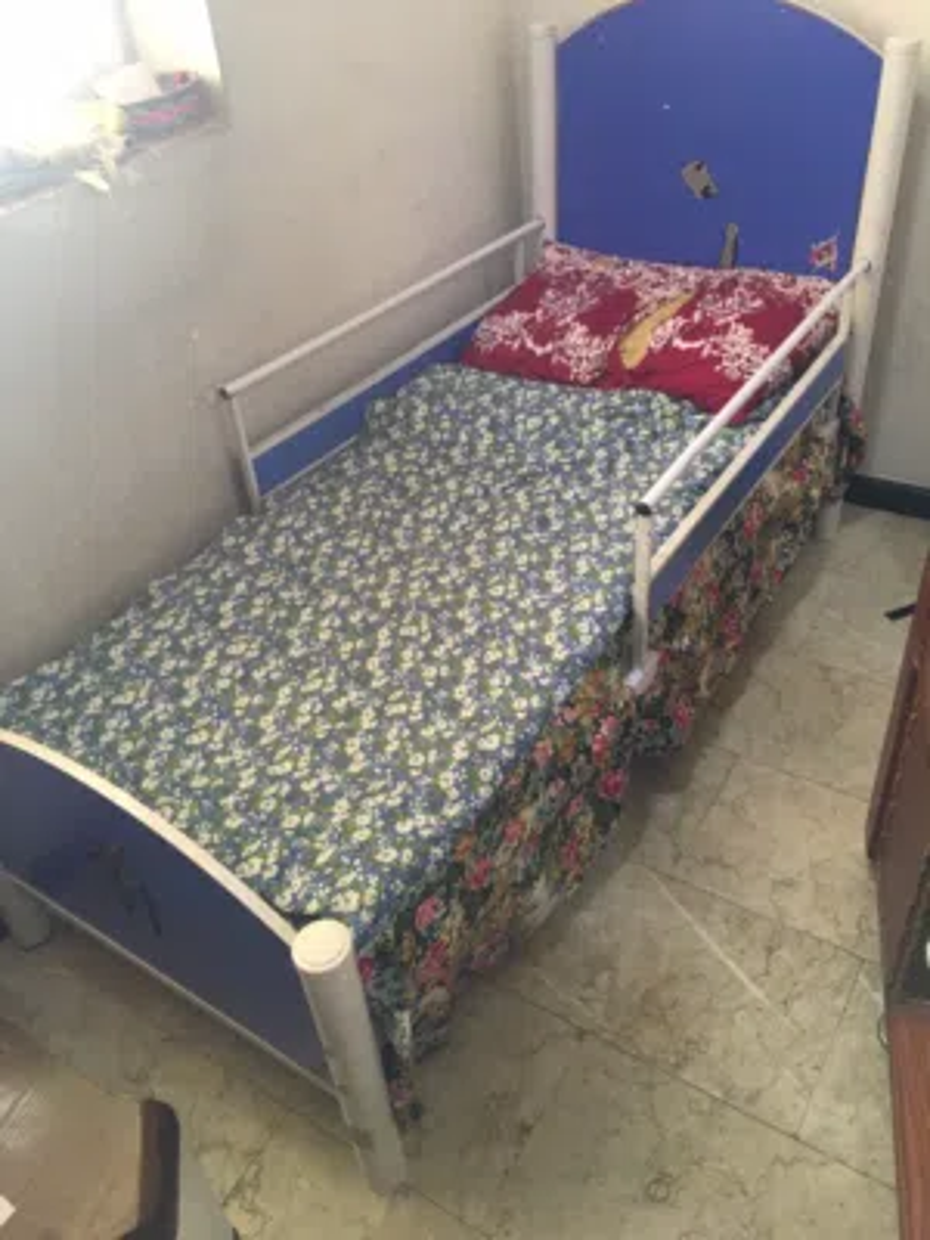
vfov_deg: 61.7
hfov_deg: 48.2
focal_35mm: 29
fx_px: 1039
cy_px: 620
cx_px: 465
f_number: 2.2
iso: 200
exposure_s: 1/25
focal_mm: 4.15
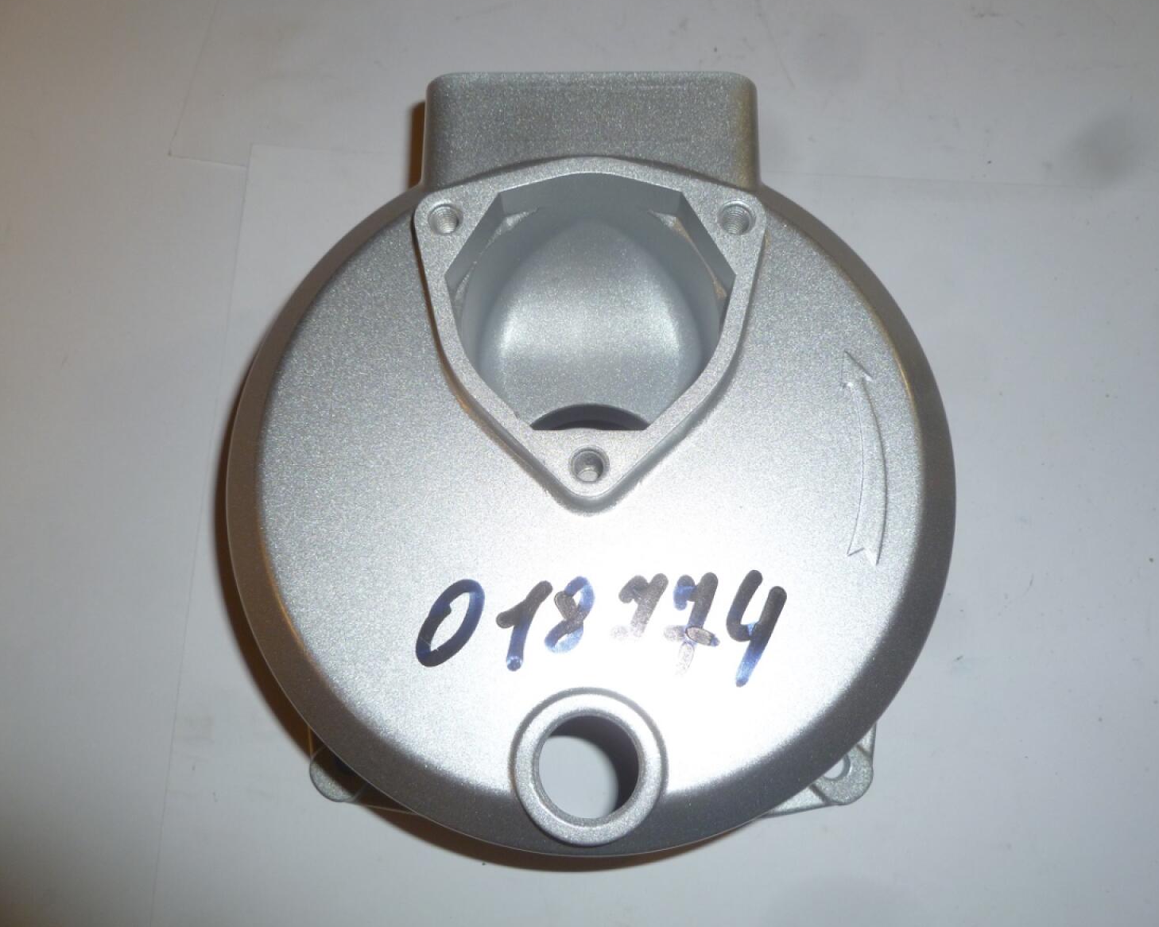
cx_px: 583
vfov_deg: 48.5
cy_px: 465
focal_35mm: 30
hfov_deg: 58.8
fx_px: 1029
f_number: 3.3
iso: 100
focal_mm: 5
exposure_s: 1/30
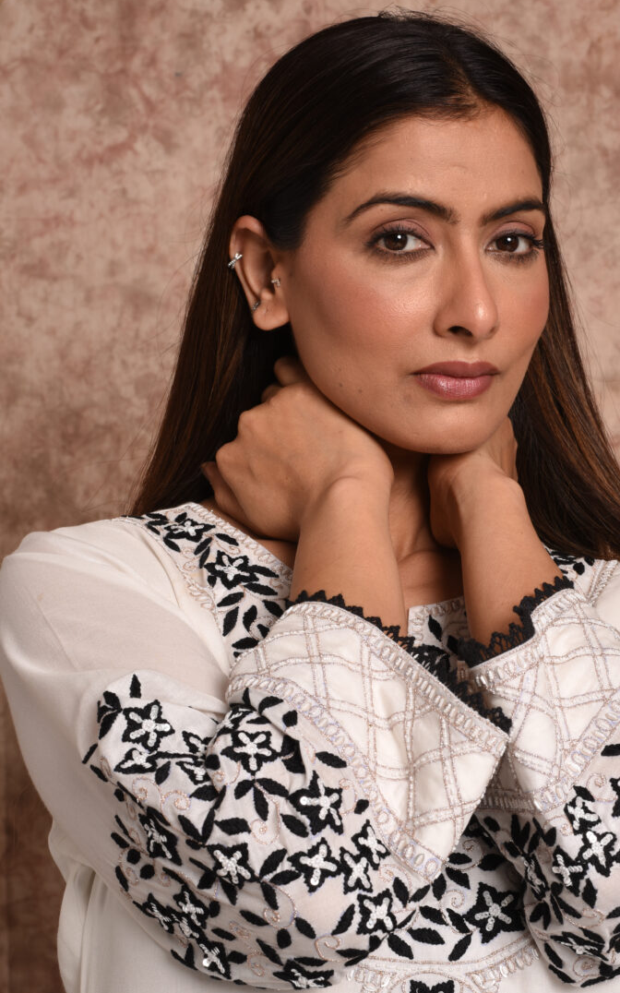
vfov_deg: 28.9
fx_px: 1921
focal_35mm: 71
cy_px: 568
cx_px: 388
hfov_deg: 18.3
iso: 80
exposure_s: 1/125
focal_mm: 50
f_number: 11
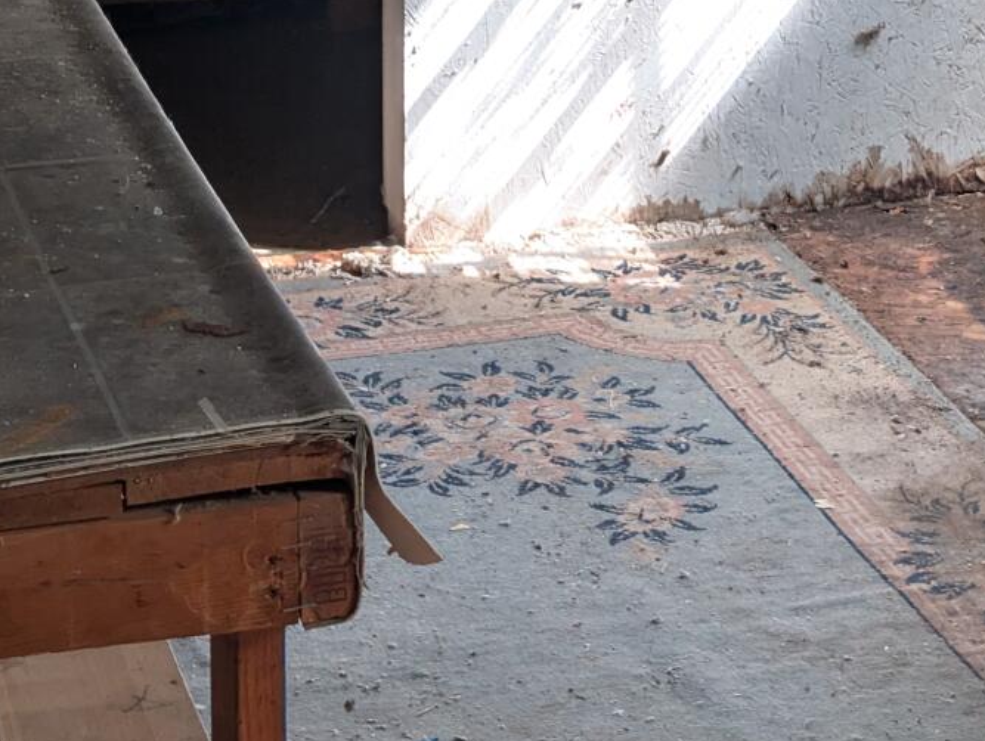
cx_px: 313
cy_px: -772
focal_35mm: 108
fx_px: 3077
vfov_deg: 12.1
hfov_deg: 18.1
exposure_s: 1/35.7
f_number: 1.68
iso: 68
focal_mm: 6.9
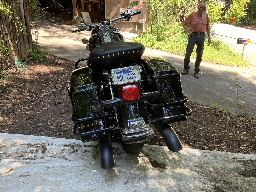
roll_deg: -1.2
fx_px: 207
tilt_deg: -16.9
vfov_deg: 49.7
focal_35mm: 28
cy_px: 96
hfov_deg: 63.4
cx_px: 128
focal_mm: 3.99
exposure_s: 1/121
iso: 50
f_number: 1.8
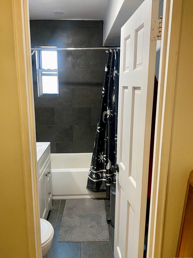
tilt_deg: -11.5
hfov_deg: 51.3
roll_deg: -0.3
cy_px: 127
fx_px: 201
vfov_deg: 65.3
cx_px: 93
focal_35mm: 27
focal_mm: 4.25
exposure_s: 1/60
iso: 250
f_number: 1.8
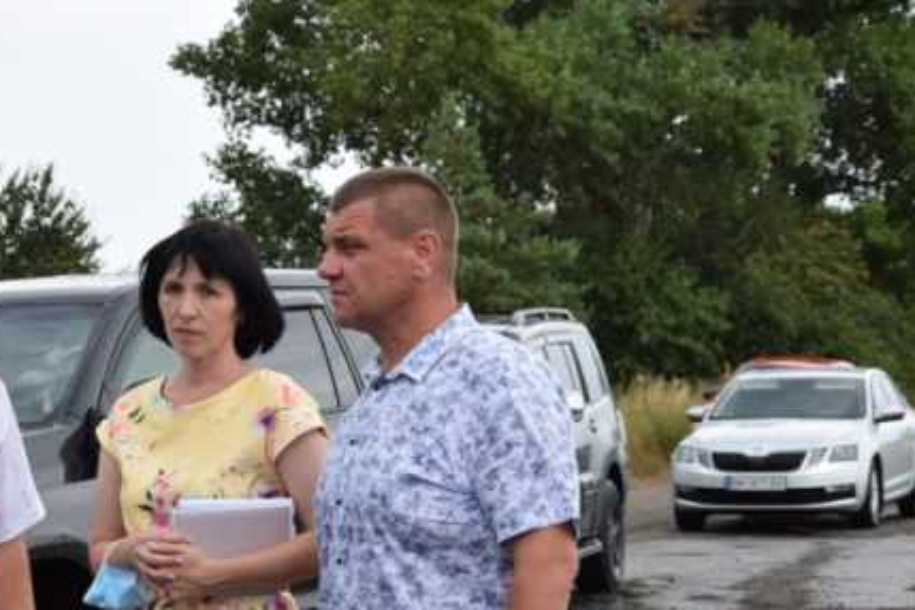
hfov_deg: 16.9
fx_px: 3073
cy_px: 406
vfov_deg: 11.3
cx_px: 275
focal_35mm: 121
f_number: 8
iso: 200
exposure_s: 1/320
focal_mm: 45
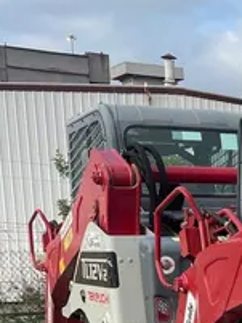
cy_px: 407
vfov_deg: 19.2
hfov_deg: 14.0
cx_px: 423
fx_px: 885
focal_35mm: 95
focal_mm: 4.2
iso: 32
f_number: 1.6
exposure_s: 1/1350
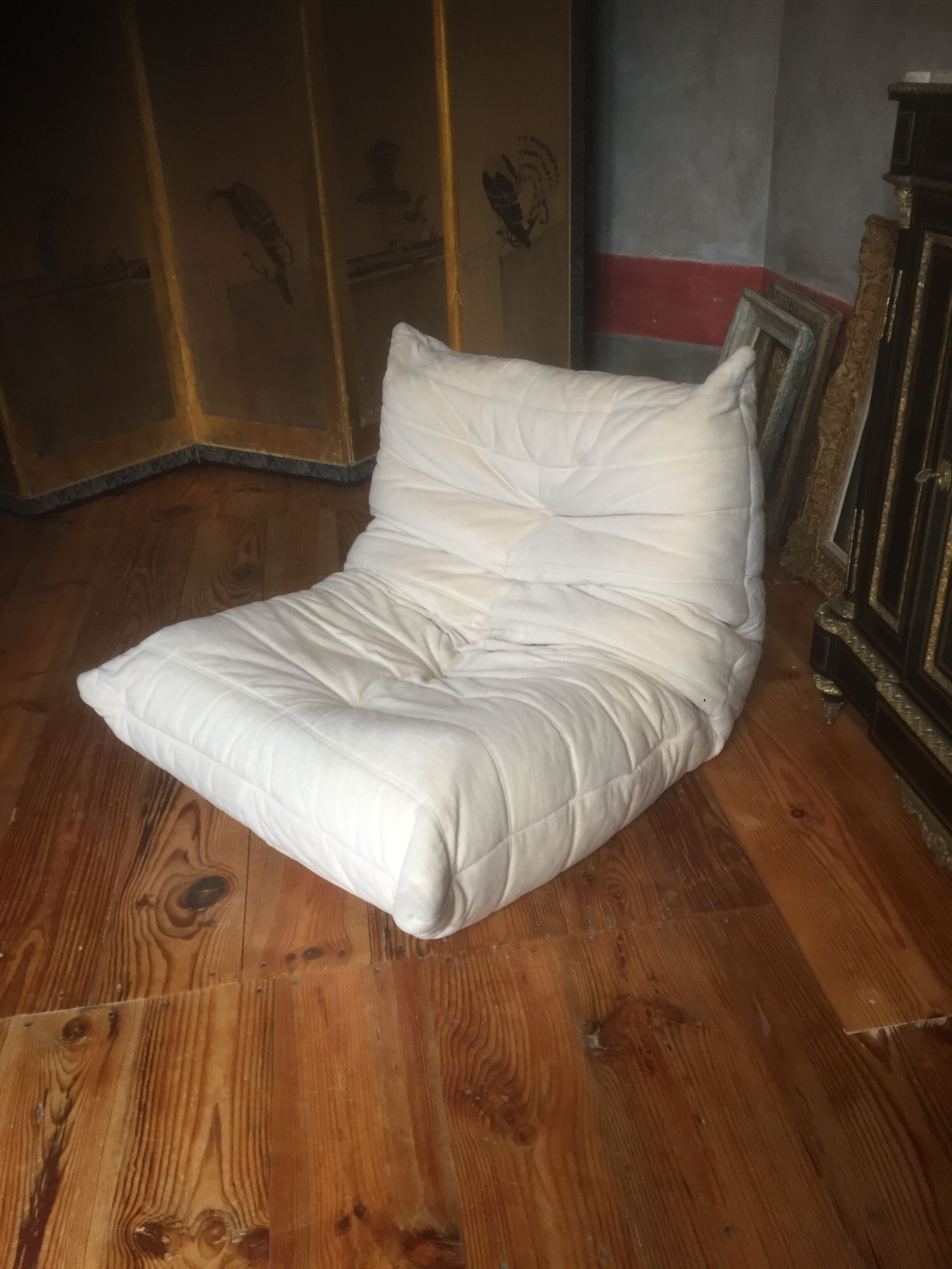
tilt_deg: -29.4
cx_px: 476
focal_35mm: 29
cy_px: 634
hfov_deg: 48.2
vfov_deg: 61.7
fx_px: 1063
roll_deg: +4.2
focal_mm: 4.15
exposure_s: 1/33
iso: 100
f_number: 2.2
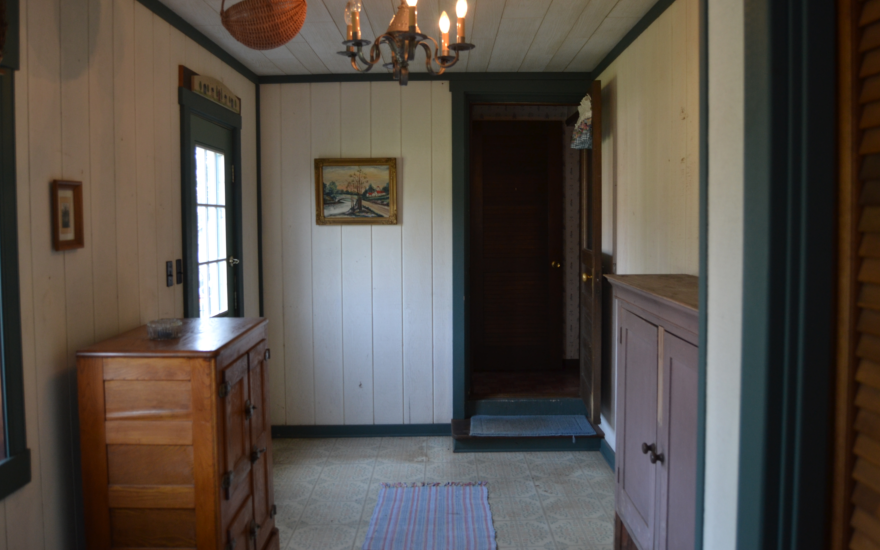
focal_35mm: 30
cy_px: 265
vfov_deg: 42.5
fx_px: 708
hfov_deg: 63.7
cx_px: 440
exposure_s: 1/60
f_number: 4
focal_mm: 19
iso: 400
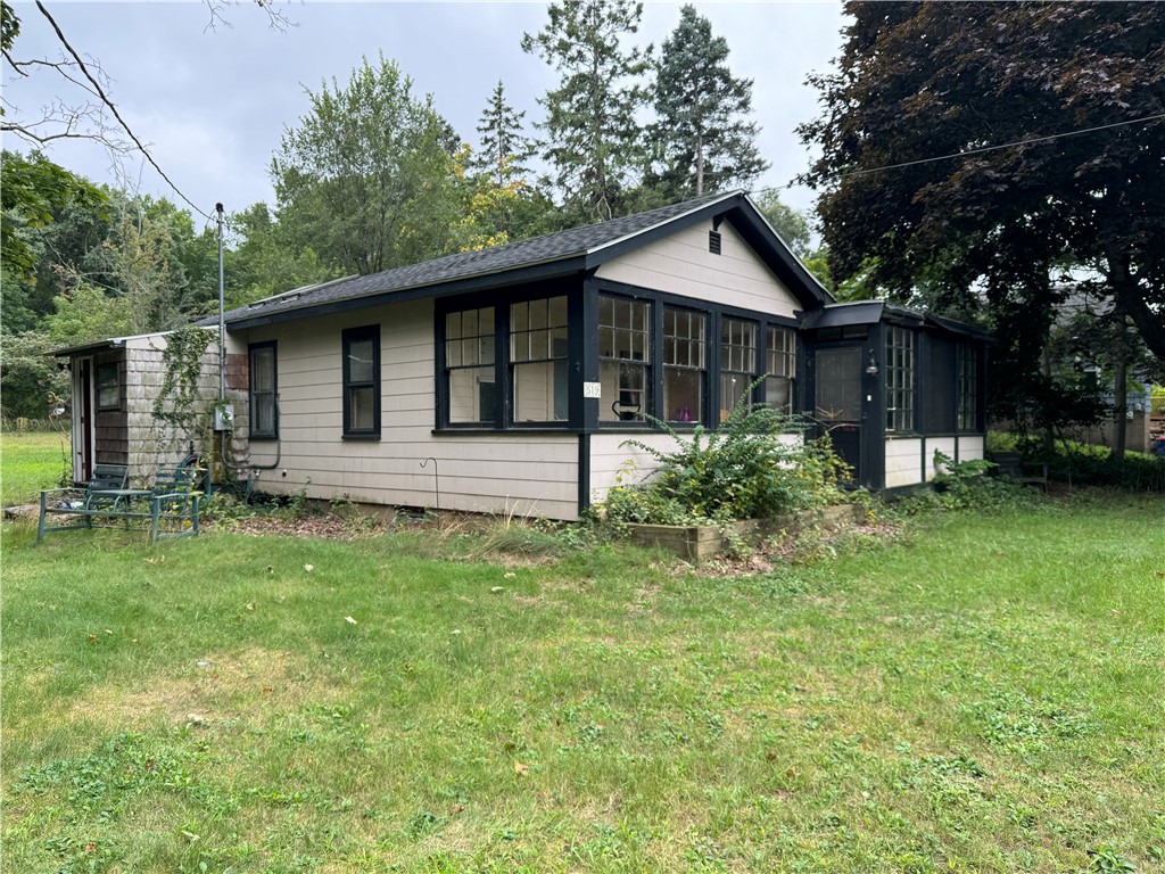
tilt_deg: +0.4
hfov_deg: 71.6
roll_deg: +0.2
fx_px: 808
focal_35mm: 24
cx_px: 582
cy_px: 437
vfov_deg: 56.8
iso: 80
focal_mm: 6.76
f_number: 1.78
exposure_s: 1/221
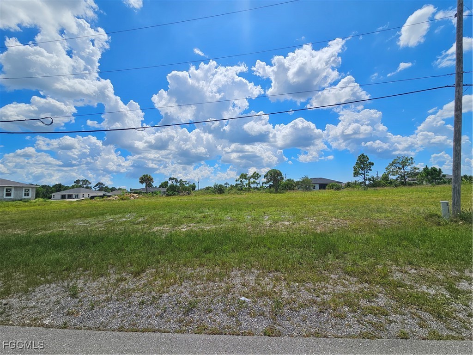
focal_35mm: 13
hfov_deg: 106.2
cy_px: 178
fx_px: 178
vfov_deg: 89.9
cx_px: 236
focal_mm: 2.2
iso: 50
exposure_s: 1/5758
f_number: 2.2
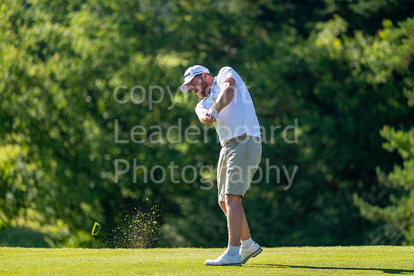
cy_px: 138
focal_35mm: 300
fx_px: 3451
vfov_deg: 4.6
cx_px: 207
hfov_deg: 6.9
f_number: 4.5
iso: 250
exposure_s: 1/1000
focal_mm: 300
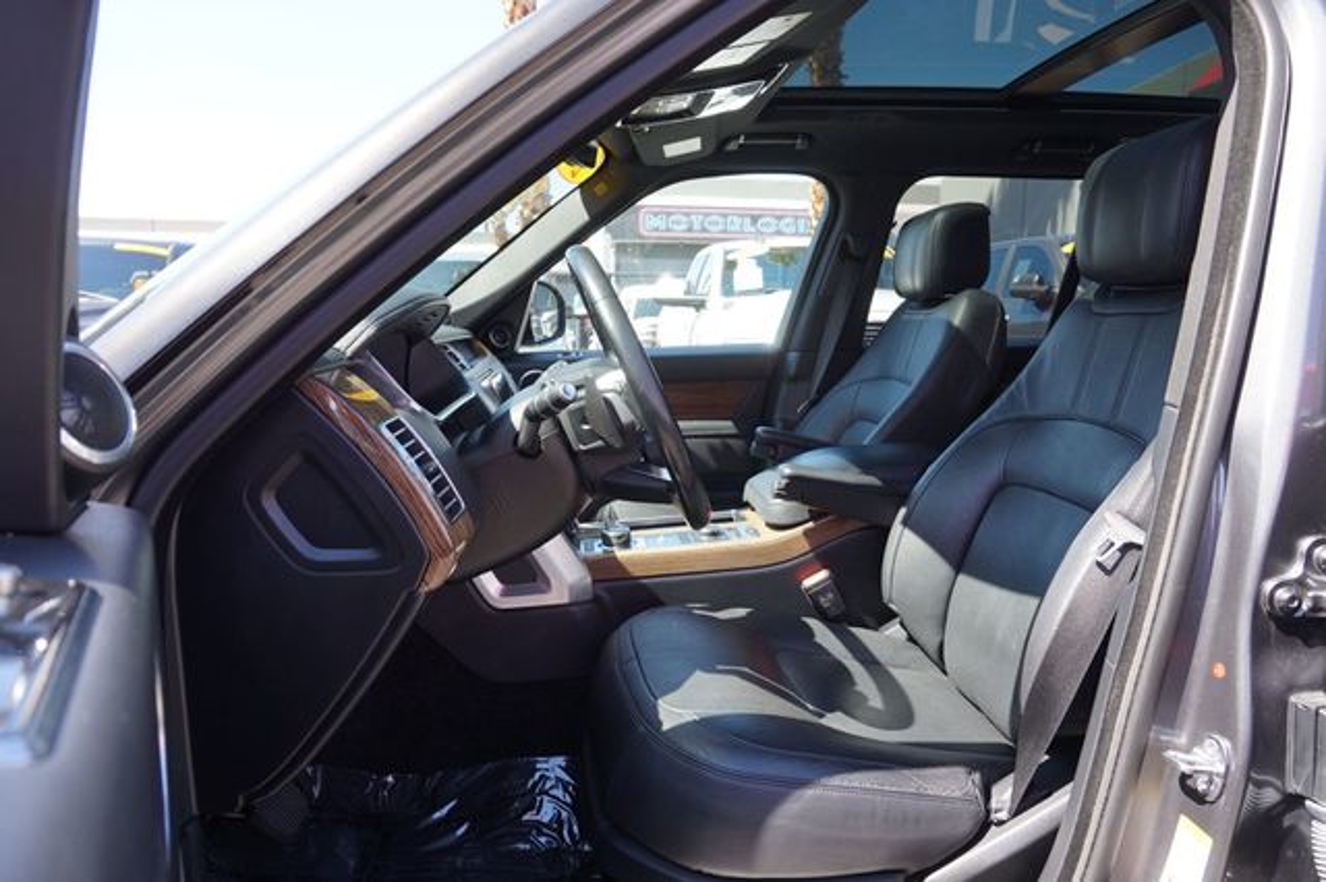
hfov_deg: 73.8
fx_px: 884
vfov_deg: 53.1
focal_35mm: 24
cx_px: 663
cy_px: 441
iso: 100
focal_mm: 16
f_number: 5.6
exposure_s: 1/80
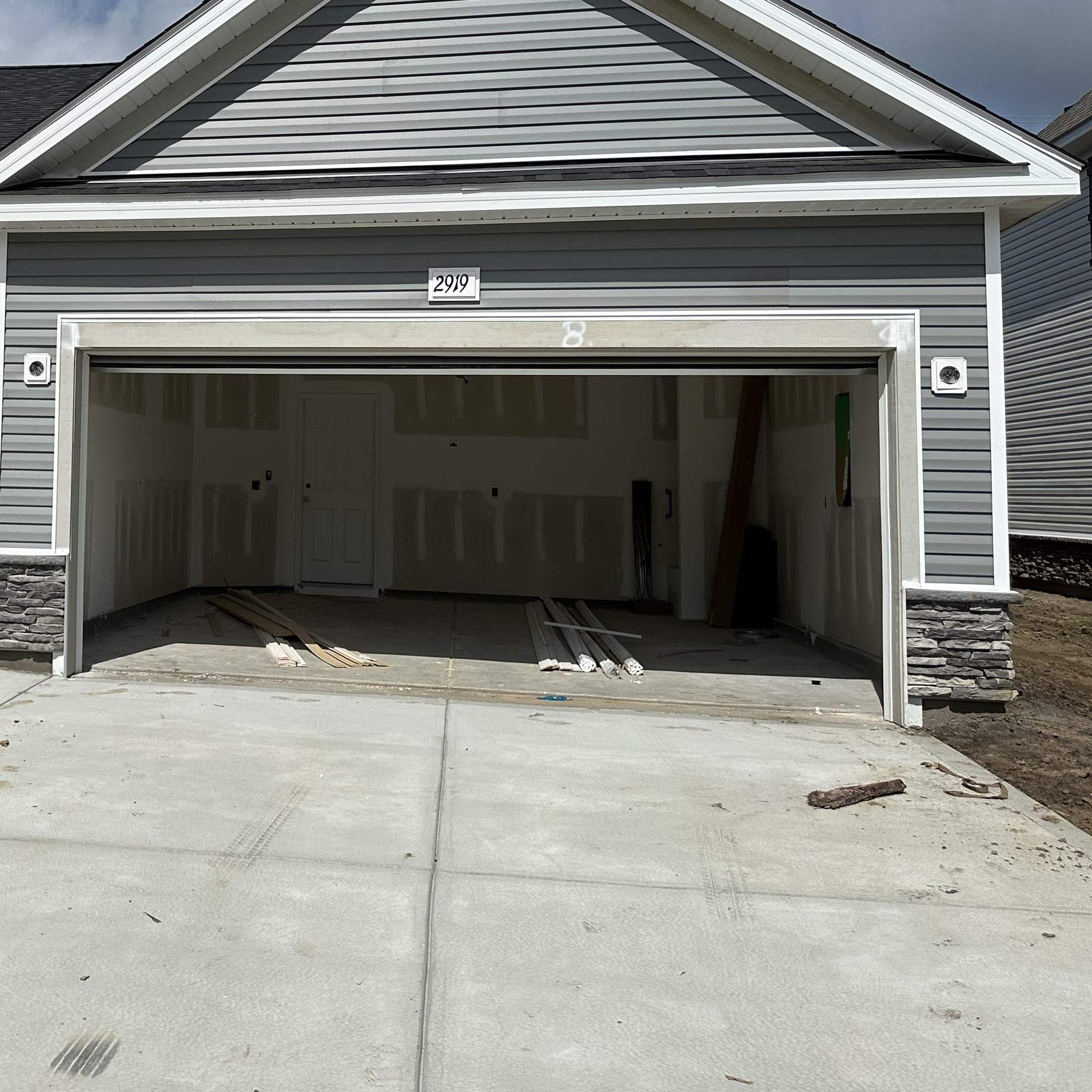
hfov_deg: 43.6
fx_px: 1285
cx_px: 201
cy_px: 398
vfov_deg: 45.6
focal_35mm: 36
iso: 80
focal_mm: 6.86
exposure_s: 1/10753
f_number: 1.78
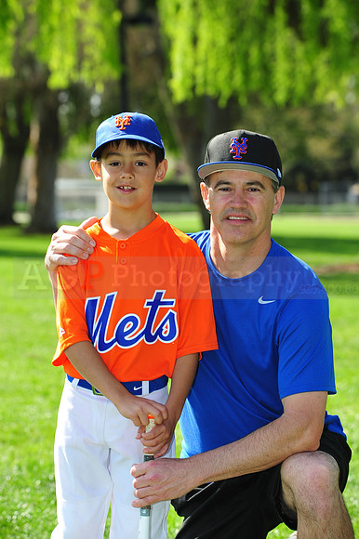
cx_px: 180
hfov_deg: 9.5
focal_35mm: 145
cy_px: 270
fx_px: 2171
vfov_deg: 14.2
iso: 200
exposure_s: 1/250
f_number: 7.1
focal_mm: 145
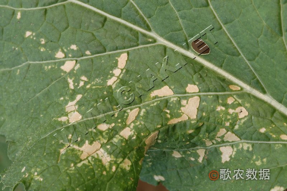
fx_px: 1254
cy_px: 96
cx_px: 144
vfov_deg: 8.7
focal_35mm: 158
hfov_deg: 13.1
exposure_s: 1/125
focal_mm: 105
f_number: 11
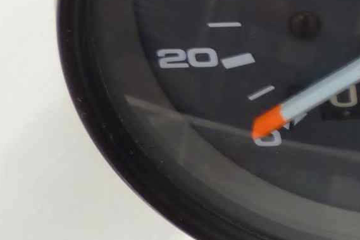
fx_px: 1170
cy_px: 62
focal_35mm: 117
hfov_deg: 16.4
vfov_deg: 11.7
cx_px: 488
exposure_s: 1/8
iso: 80
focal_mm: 4.1
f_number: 3.3
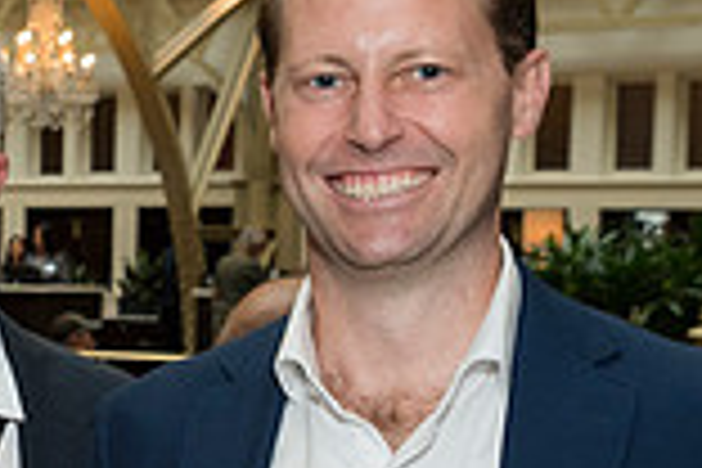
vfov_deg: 12.5
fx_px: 2106
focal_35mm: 108
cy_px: 502
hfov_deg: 16.3
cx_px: -508
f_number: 5
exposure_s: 1/125
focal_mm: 29
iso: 800
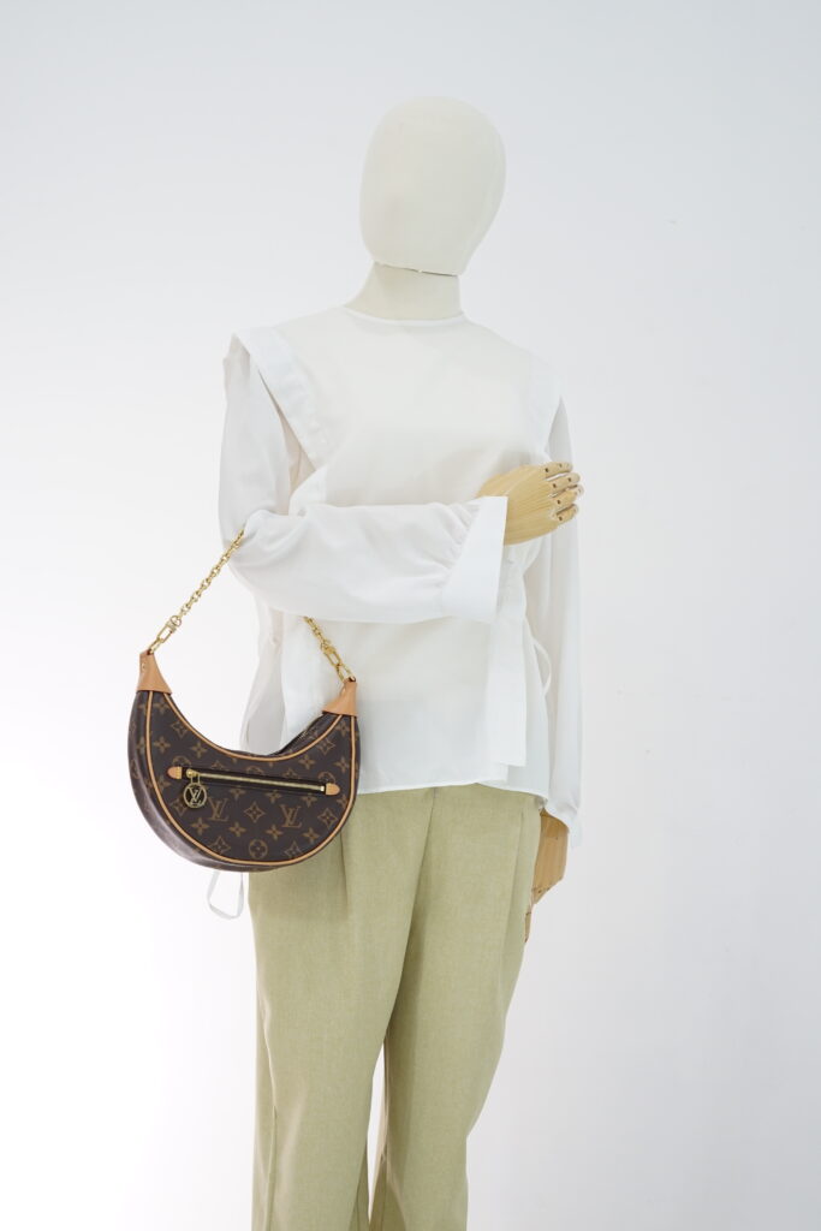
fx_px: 1710
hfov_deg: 27.0
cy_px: 616
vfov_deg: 39.6
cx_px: 410
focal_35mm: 50
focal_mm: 50
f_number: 6.3
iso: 640
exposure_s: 1/13
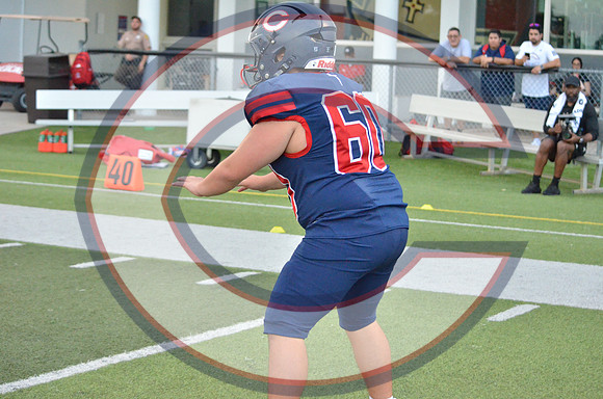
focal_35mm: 82
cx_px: 302
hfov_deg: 24.7
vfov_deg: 16.5
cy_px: 200
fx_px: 1379
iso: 4000
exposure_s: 1/500
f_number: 4.5
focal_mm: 55
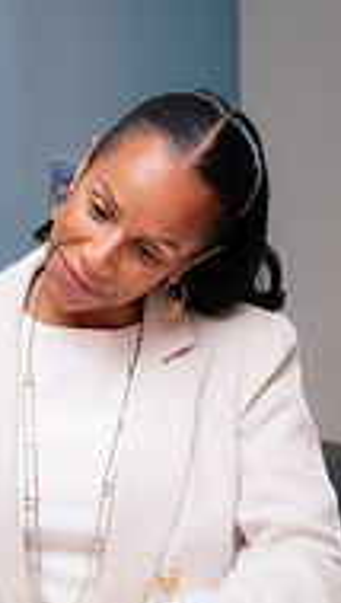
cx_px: -69
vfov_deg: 23.1
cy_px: 300
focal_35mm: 92
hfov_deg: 12.9
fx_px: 1472
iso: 1600
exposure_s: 1/250
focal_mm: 37
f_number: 5
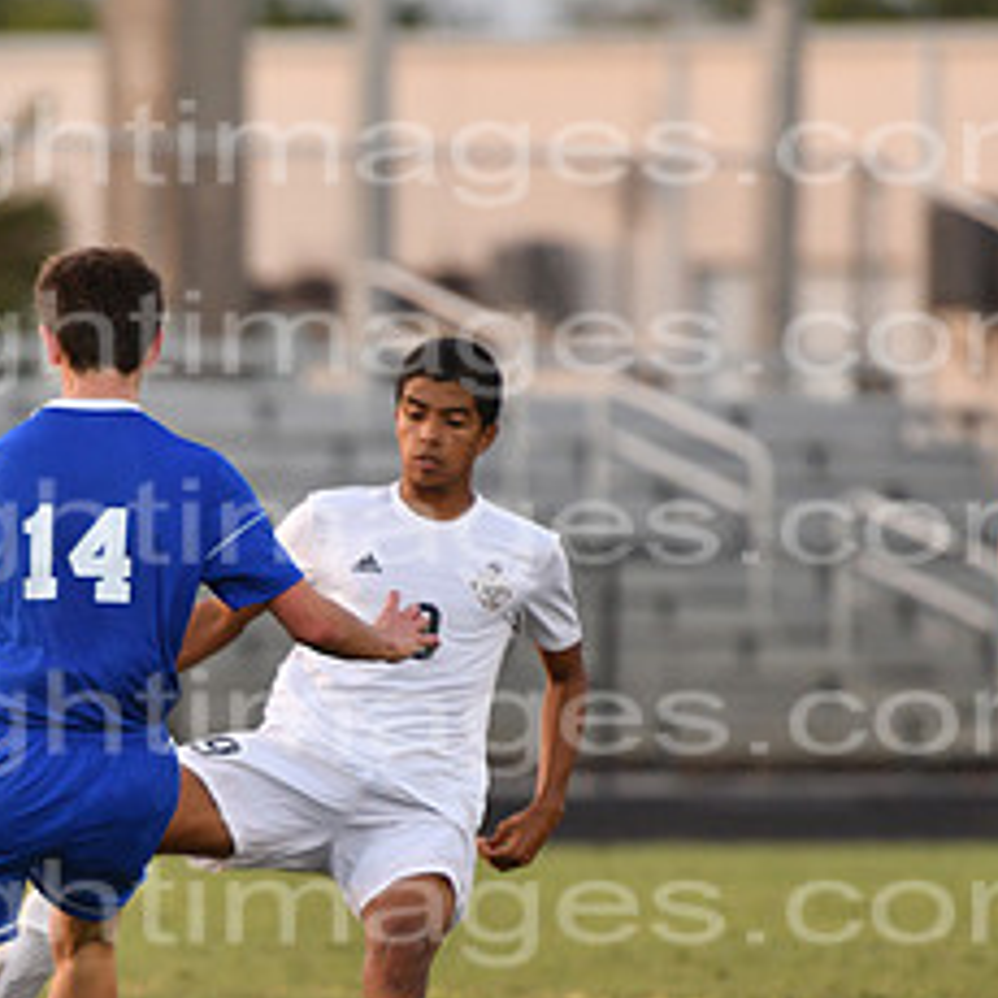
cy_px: 818
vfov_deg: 2.7
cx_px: 121
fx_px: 21006
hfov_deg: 2.7
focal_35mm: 644
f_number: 3.2
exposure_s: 1/800
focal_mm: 200
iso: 800
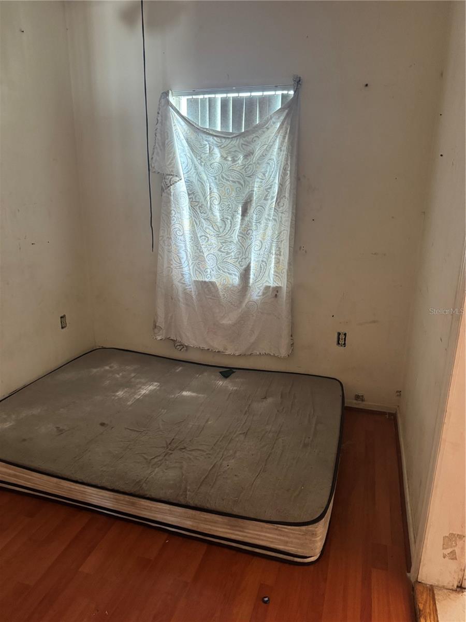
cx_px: 233
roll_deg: -0.6
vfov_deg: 71.6
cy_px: 311
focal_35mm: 24
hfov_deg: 56.8
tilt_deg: -16.6
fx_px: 431
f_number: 1.78
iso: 640
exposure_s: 1/60
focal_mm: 6.76
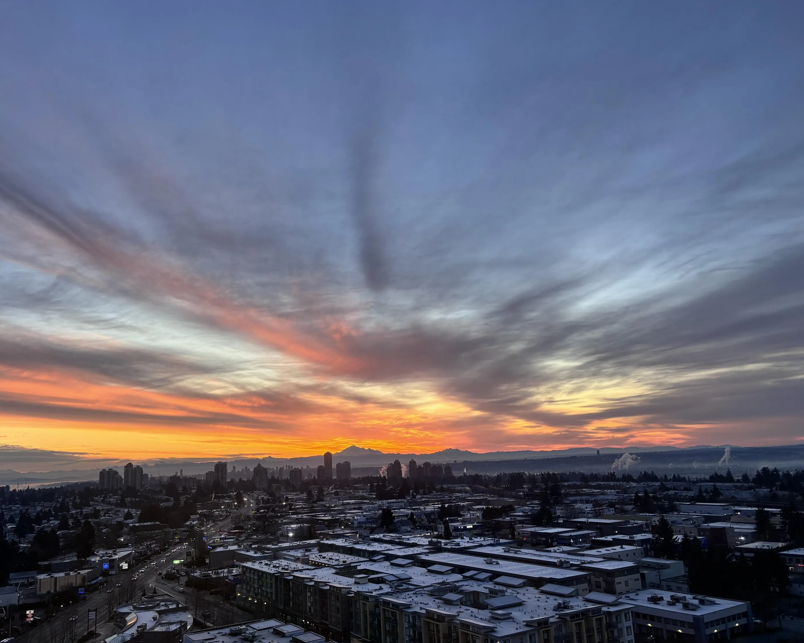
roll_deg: +2.7
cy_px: 317
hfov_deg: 62.1
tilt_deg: +12.0
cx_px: 372
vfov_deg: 51.5
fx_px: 666
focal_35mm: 28
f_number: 1.6
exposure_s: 1/212
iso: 40
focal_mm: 5.96
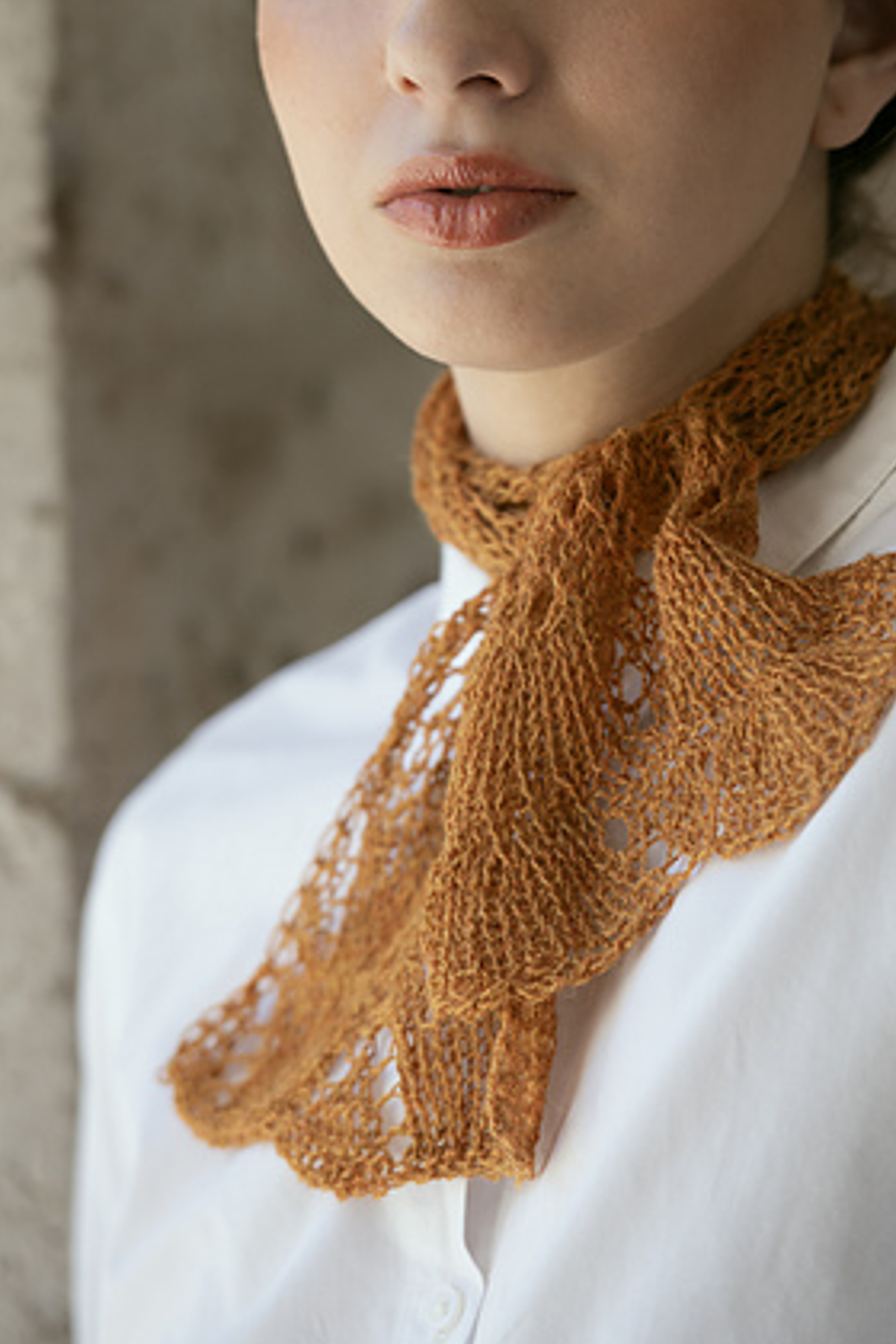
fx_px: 10527
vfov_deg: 7.3
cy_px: 467
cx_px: 597
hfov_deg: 4.9
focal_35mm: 282
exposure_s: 1/200
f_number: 4
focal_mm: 185
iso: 100
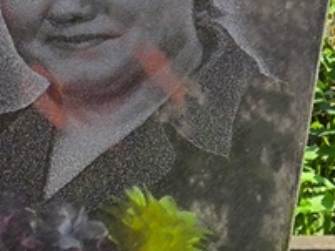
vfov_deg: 7.3
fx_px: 1927
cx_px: -26
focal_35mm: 199
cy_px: 442
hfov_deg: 9.8
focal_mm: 4.71
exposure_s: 1/1046
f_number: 1.7
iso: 50
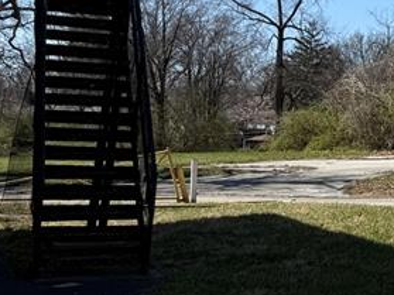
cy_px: 32
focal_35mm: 88
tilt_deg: +7.8
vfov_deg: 16.6
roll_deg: -2.7
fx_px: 1001
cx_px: 693
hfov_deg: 18.1
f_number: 1.78
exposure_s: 1/4975
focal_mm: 6.76
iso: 80
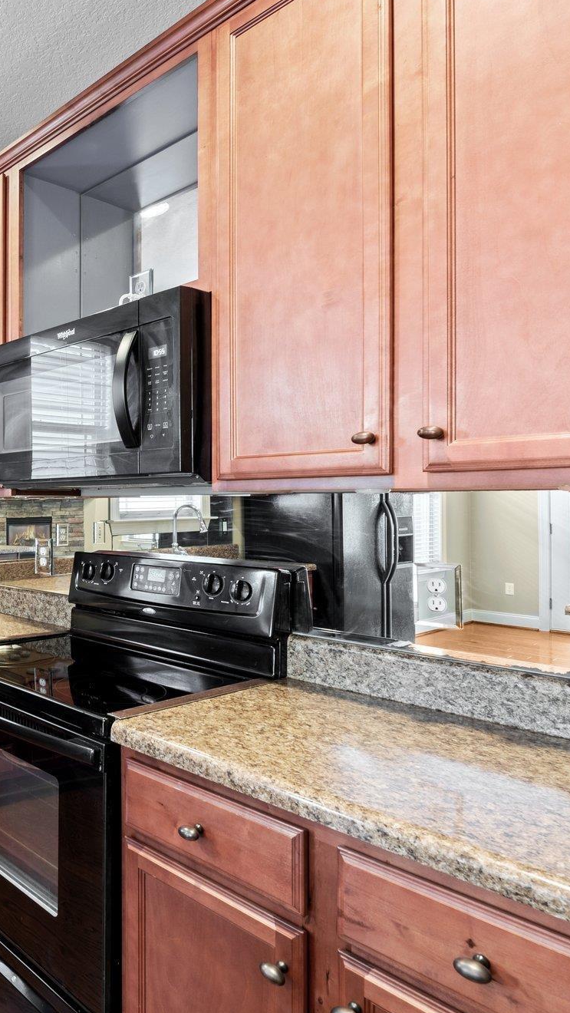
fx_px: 698
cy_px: 501
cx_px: -15
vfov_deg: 71.9
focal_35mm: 26
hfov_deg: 38.7
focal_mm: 16
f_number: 9
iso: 250
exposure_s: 4
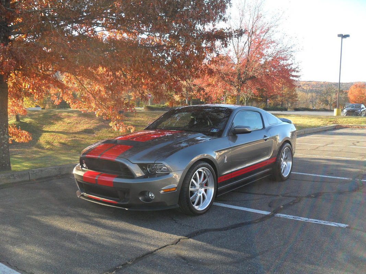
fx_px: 370
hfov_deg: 52.6
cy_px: 137
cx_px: 183
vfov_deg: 40.7
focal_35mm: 35
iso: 100
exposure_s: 1/180
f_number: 2.8
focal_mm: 6.2
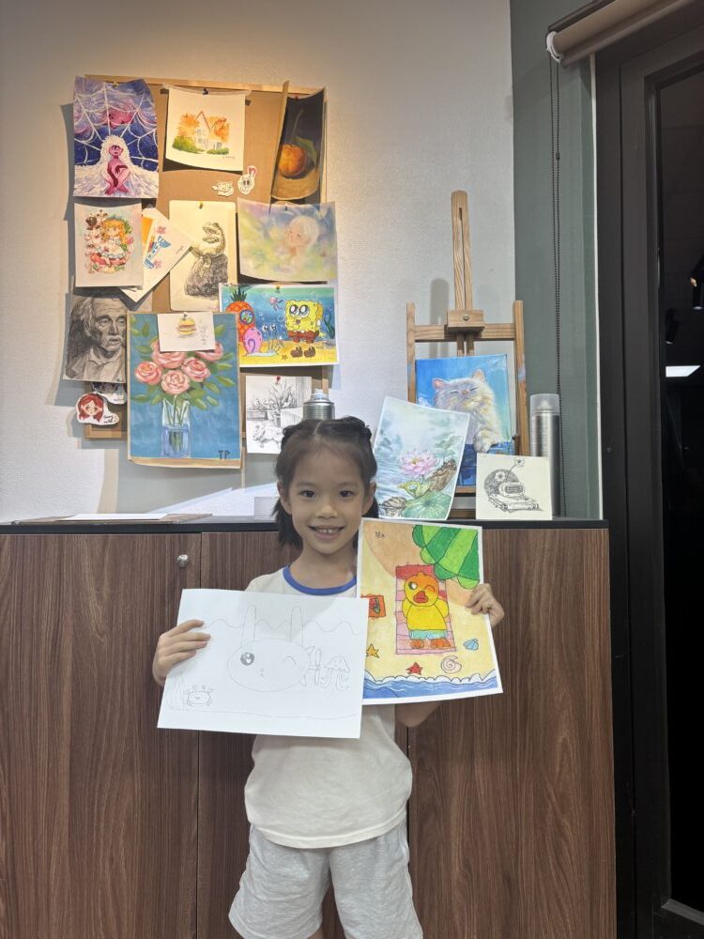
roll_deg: -0.2
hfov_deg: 53.1
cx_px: 352
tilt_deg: +2.8
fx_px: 705
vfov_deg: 67.3
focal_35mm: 26
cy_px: 470
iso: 50
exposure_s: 1/100
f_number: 1.6
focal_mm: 5.96
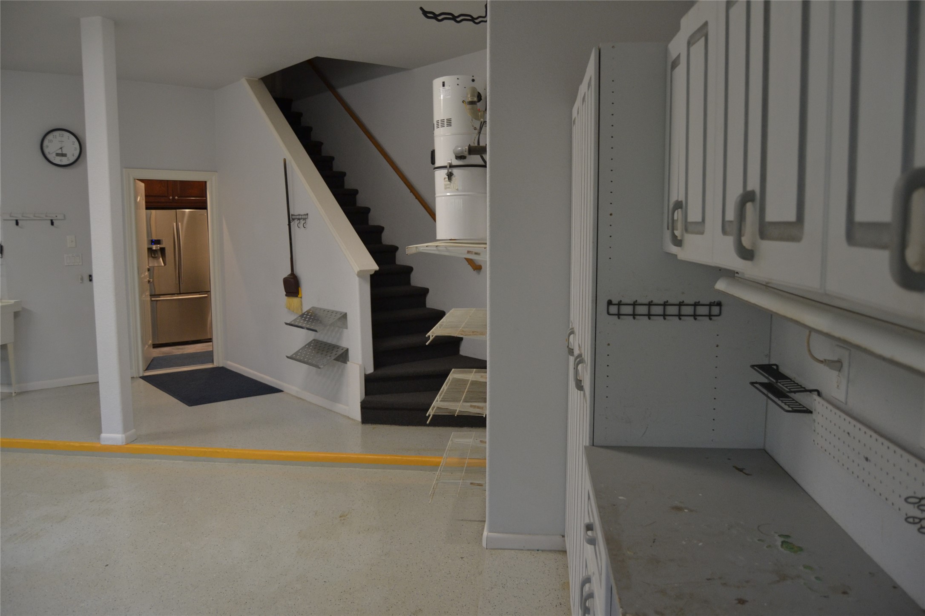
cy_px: 308
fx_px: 694
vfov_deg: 47.9
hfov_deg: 67.4
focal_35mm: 27
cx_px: 462
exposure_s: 1/60
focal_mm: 18
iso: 640
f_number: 3.5
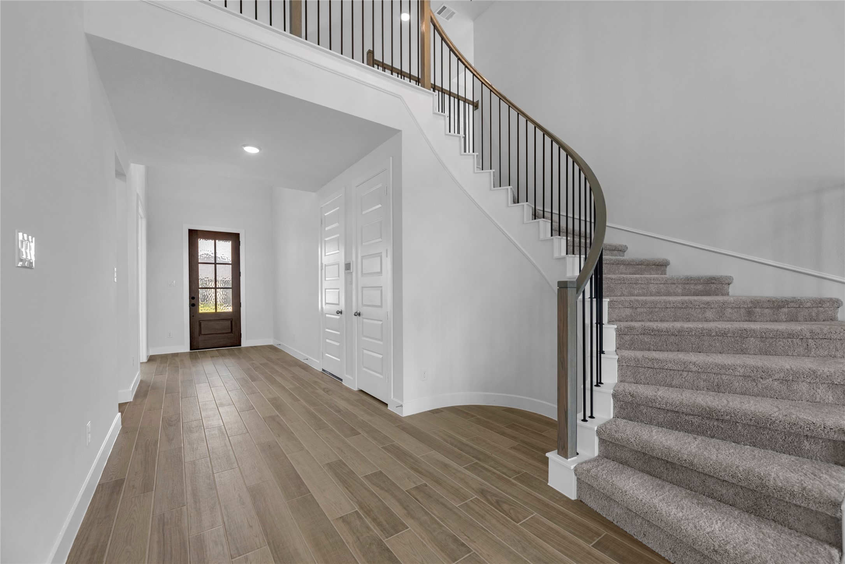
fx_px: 329
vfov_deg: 81.2
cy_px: 282
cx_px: 422
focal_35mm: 14
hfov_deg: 104.2
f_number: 9
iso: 250
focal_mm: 14
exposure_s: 1/10
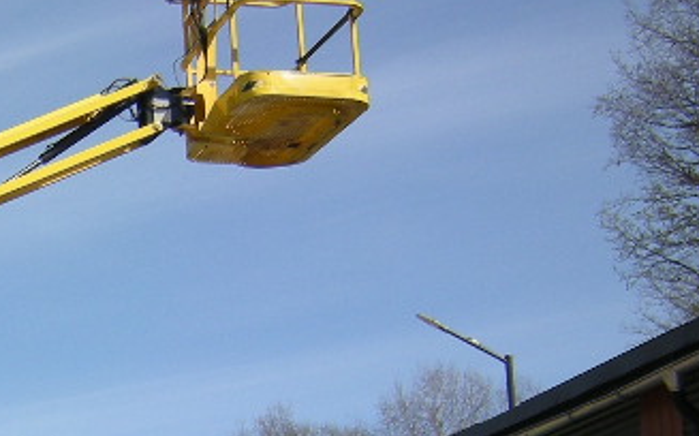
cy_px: 607
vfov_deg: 13.4
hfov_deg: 20.5
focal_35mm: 93
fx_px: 1771
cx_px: -197
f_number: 5.6
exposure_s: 1/296
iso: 64
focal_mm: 4.7
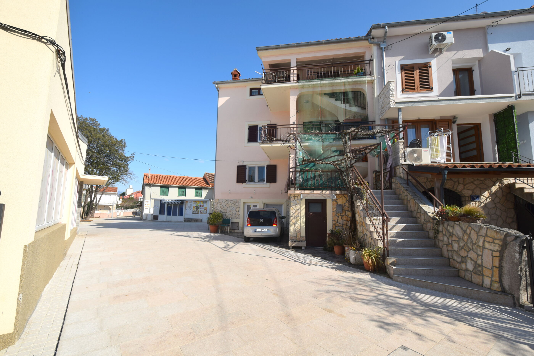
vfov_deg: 77.3
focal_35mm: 15
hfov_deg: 100.4
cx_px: 267
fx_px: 222
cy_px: 178
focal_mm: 10
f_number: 10
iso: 100
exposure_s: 1/200
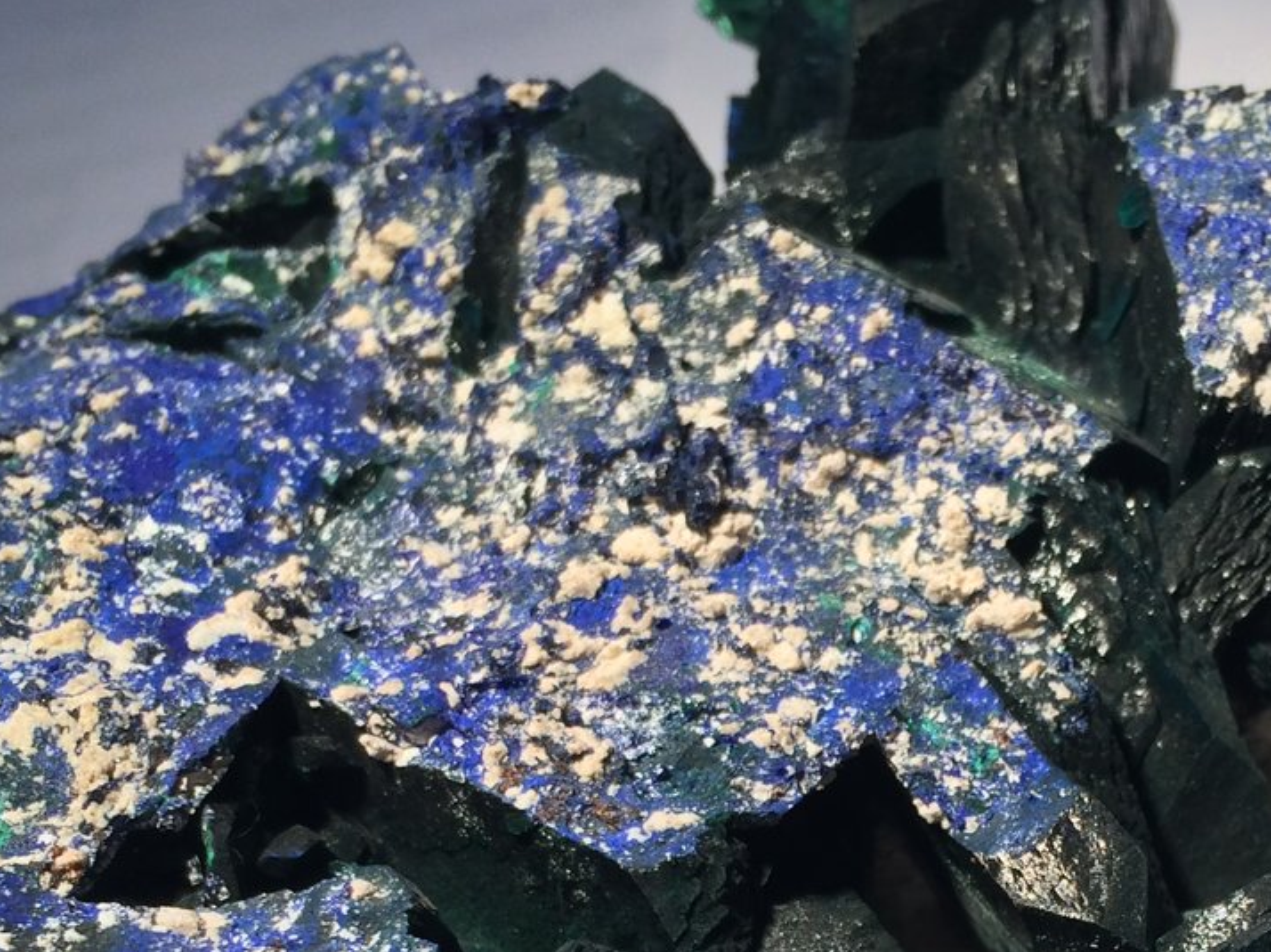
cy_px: 1009
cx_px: 879
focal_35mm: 65
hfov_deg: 29.6
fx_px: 2386
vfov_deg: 21.6
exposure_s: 1/120
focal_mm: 4.15
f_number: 2.2
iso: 50
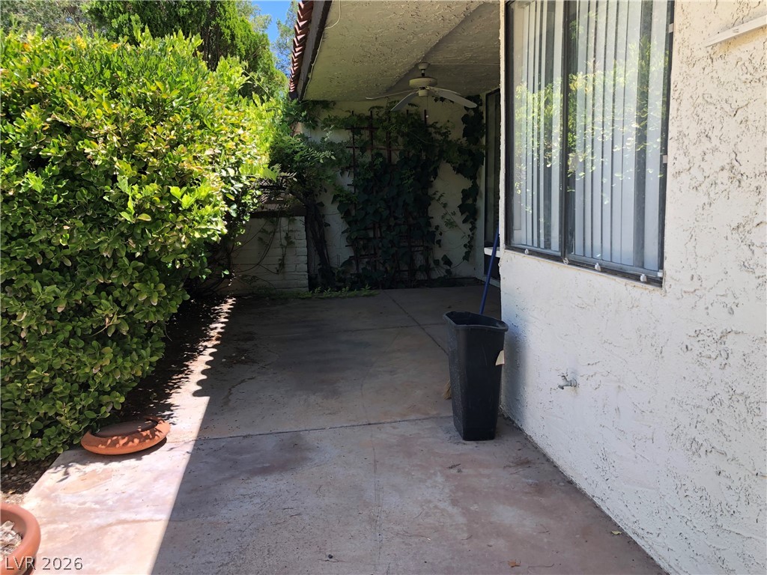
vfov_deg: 49.7
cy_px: 288
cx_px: 384
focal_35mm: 28
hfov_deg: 63.4
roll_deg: +1.4
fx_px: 620
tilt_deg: -8.8
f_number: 1.8
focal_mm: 3.99
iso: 20
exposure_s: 1/271
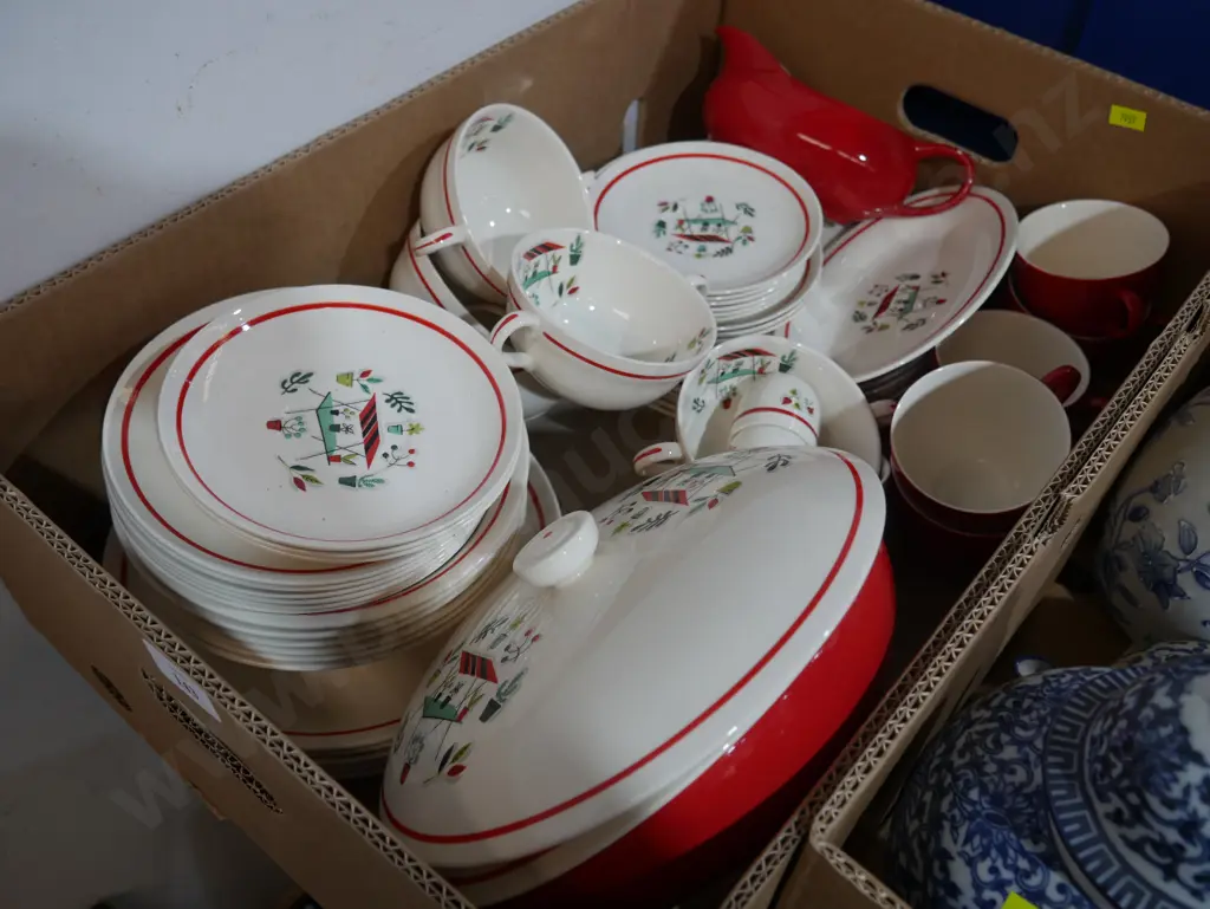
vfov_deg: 41.8
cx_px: 605
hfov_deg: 53.9
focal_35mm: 34
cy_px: 454
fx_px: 1189
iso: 500
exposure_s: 1/60
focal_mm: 17
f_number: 4
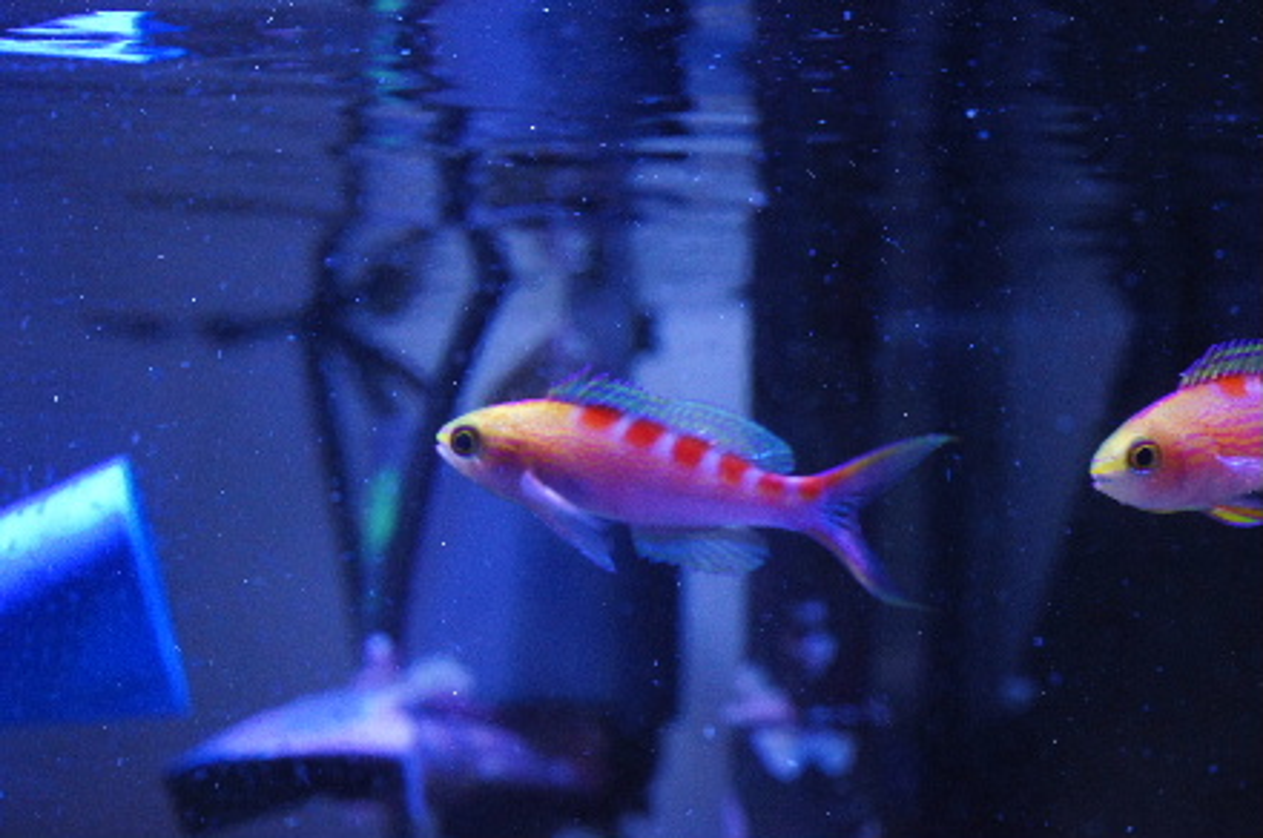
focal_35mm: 75
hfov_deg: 27.0
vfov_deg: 18.1
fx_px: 2627
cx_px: 632
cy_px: 419
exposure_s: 1/80
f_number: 8
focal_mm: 50
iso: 1600
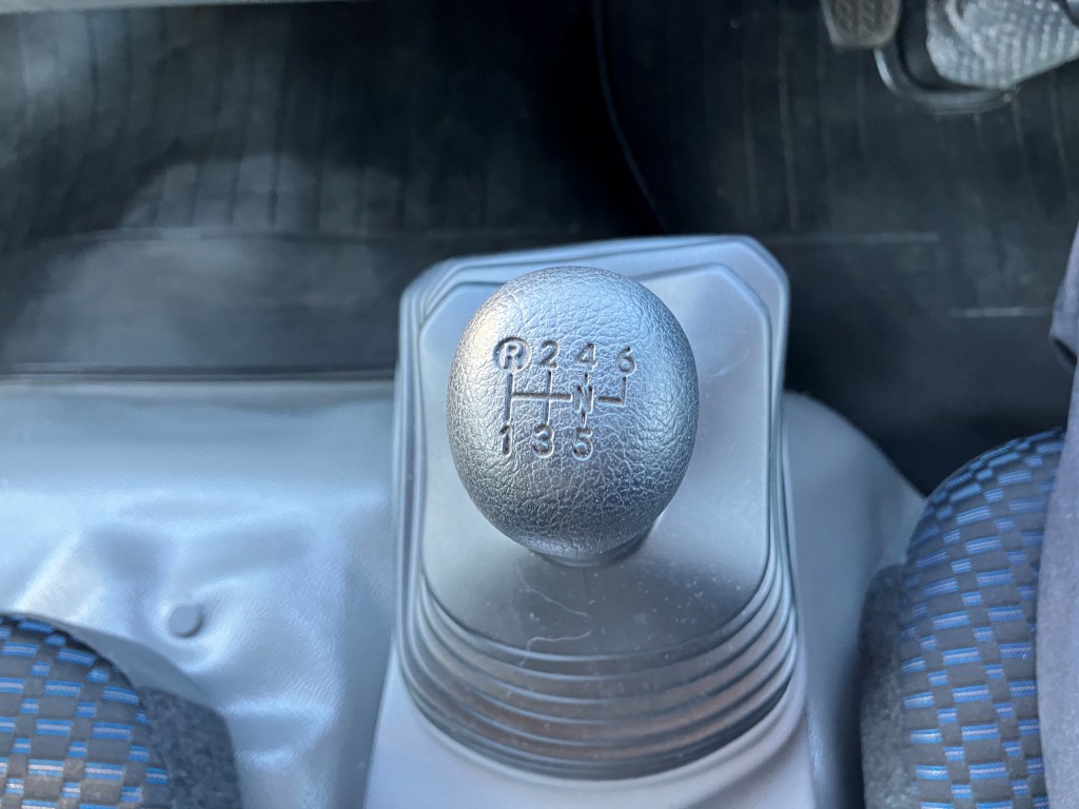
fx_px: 873
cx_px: 540
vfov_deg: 49.7
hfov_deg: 63.4
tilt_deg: -73.9
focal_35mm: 28
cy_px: 404
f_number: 1.8
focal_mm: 3.99
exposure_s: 1/60
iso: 200
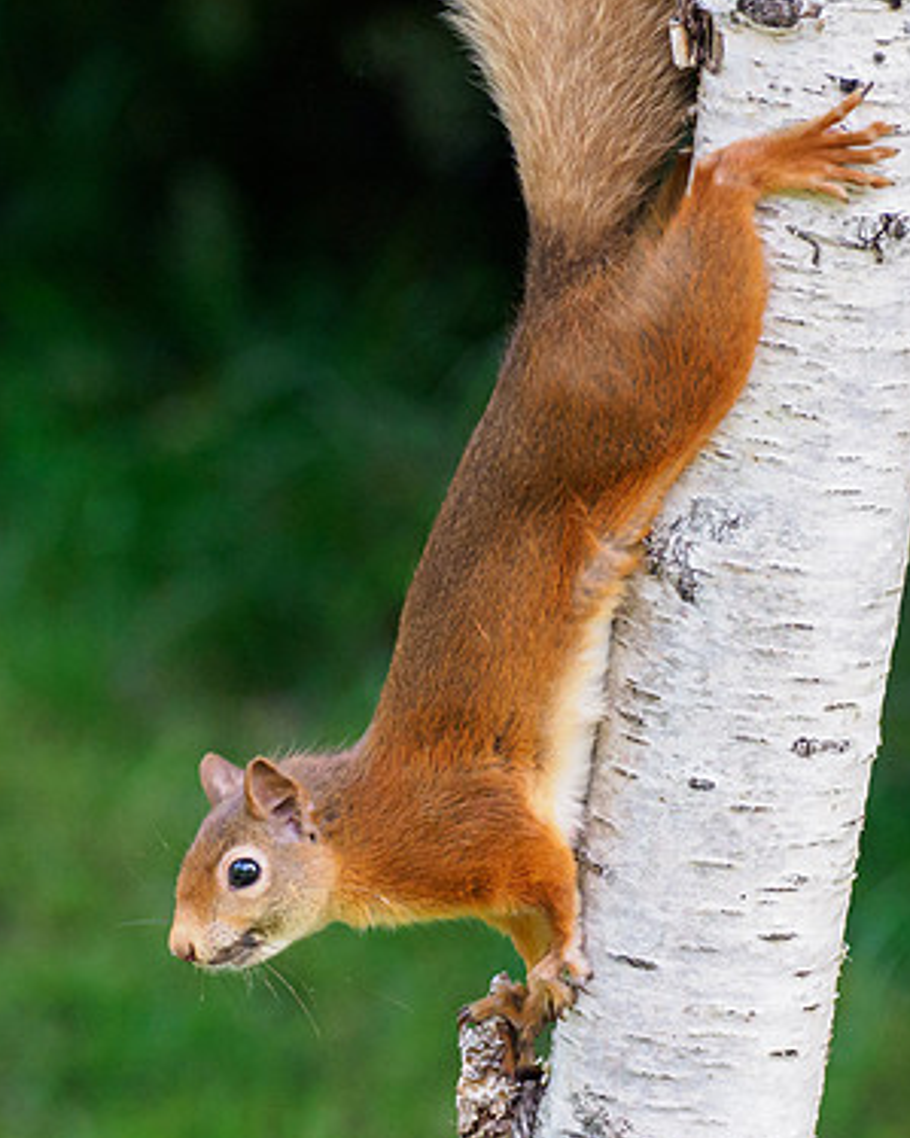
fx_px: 40213
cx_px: 188
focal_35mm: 1194
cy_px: 859
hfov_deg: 1.3
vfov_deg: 1.6
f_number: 4.5
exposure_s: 1/640
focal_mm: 300
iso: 1600
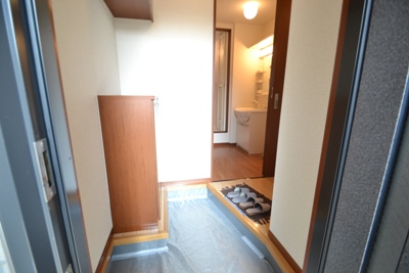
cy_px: 136
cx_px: 204
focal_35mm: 15
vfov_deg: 77.4
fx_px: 170
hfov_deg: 100.4
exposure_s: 1/20
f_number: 3.5
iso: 100
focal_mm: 10
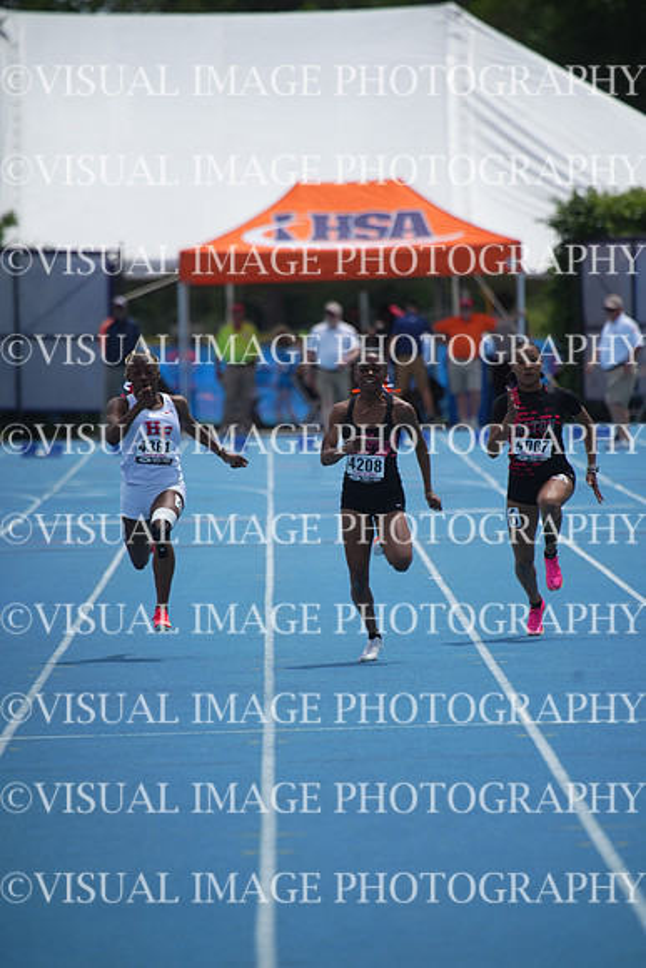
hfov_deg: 3.4
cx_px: 323
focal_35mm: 400
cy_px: 484
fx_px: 10759
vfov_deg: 5.2
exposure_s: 1/2000
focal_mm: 400
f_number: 5.6
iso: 320
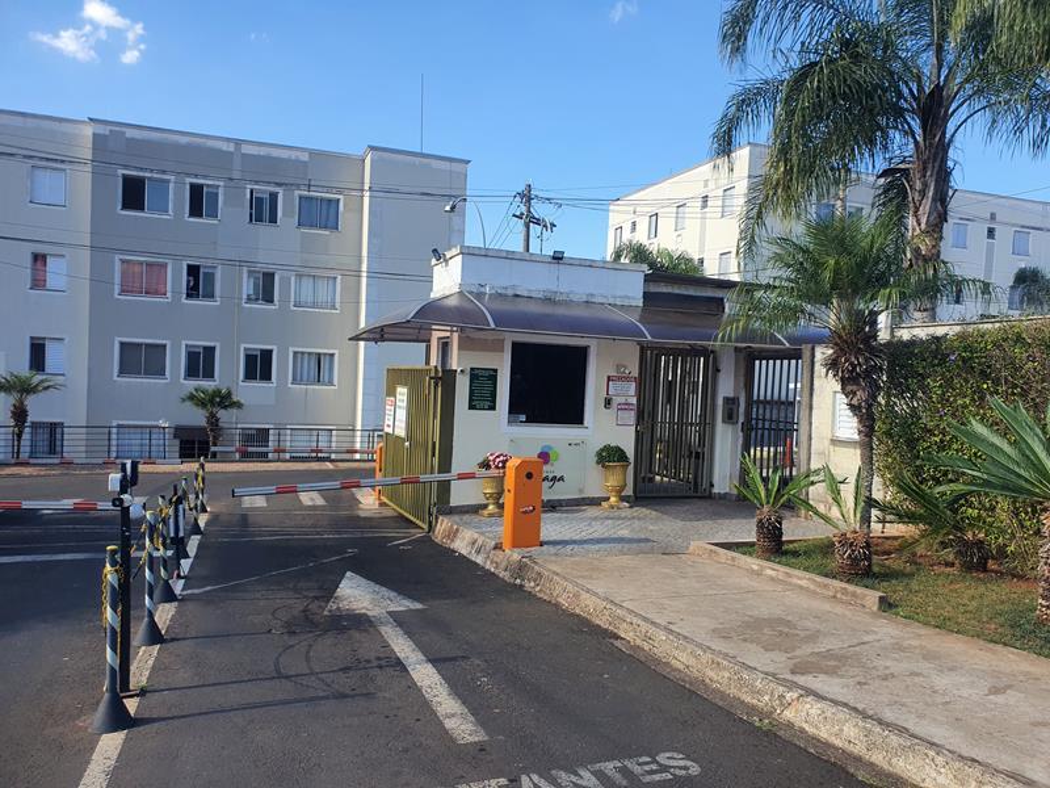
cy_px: 394
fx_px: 789
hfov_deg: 67.3
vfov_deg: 53.1
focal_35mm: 26
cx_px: 525
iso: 50
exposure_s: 1/628
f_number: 2.4
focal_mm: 4.3
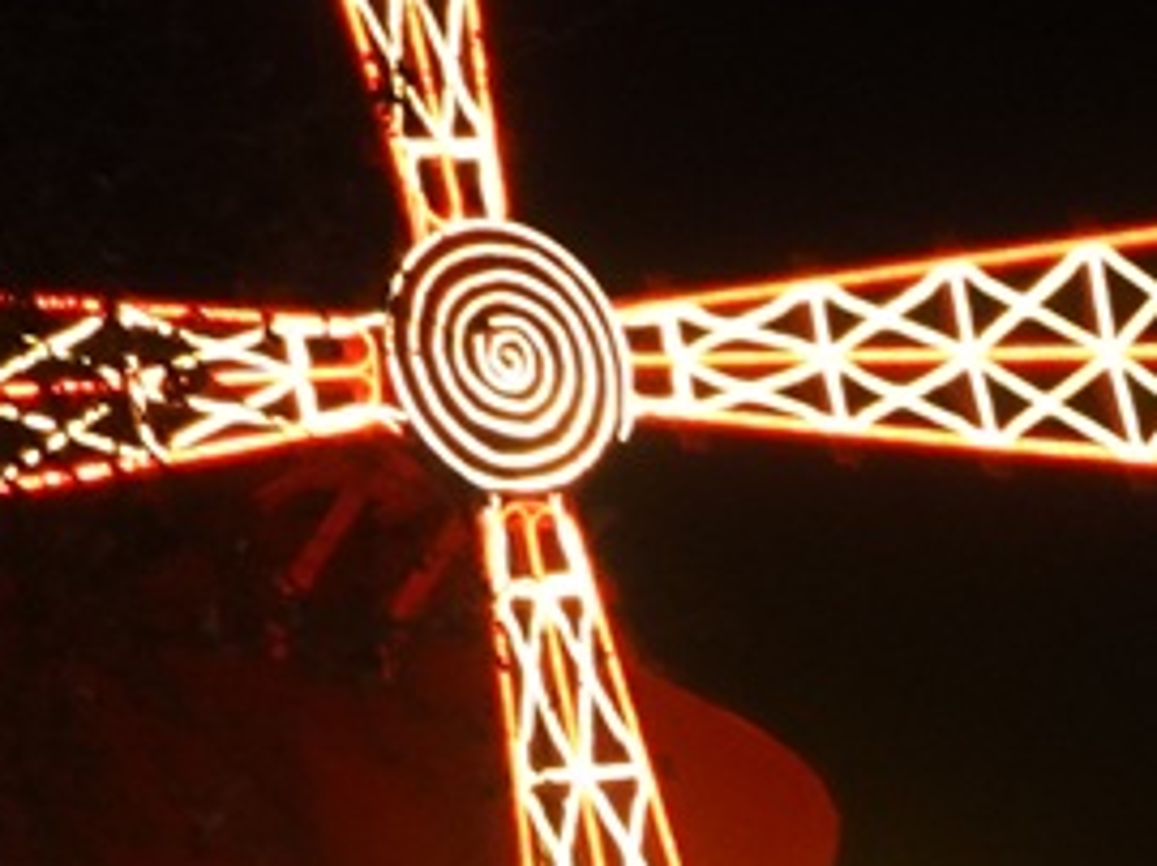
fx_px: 10352
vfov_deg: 4.7
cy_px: 1719
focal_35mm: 310
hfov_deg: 6.3
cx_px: 1669
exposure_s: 1/60
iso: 800
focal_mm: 19.29
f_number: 2.8
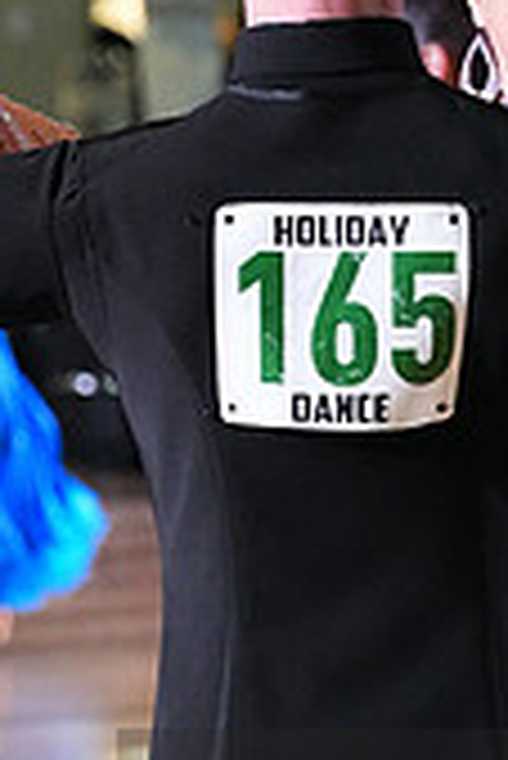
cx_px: 740
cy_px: 881
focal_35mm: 462
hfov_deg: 3.0
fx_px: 9758
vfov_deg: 4.4
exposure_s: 1/400
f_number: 5.6
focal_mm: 135
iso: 10000
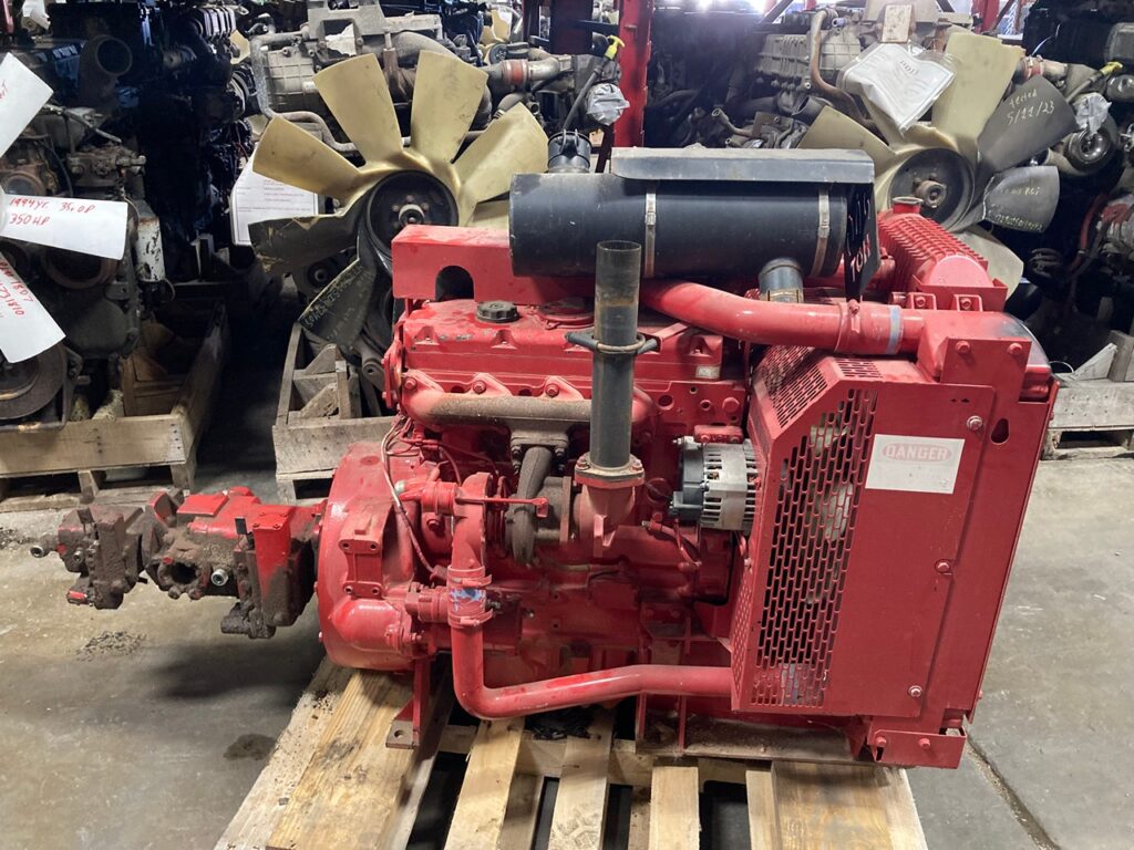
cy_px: 425
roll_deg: -1.3
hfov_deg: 63.4
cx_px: 567
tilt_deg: -25.0
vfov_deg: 49.7
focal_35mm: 28
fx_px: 917
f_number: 1.8
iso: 400
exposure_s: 1/30
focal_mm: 3.99
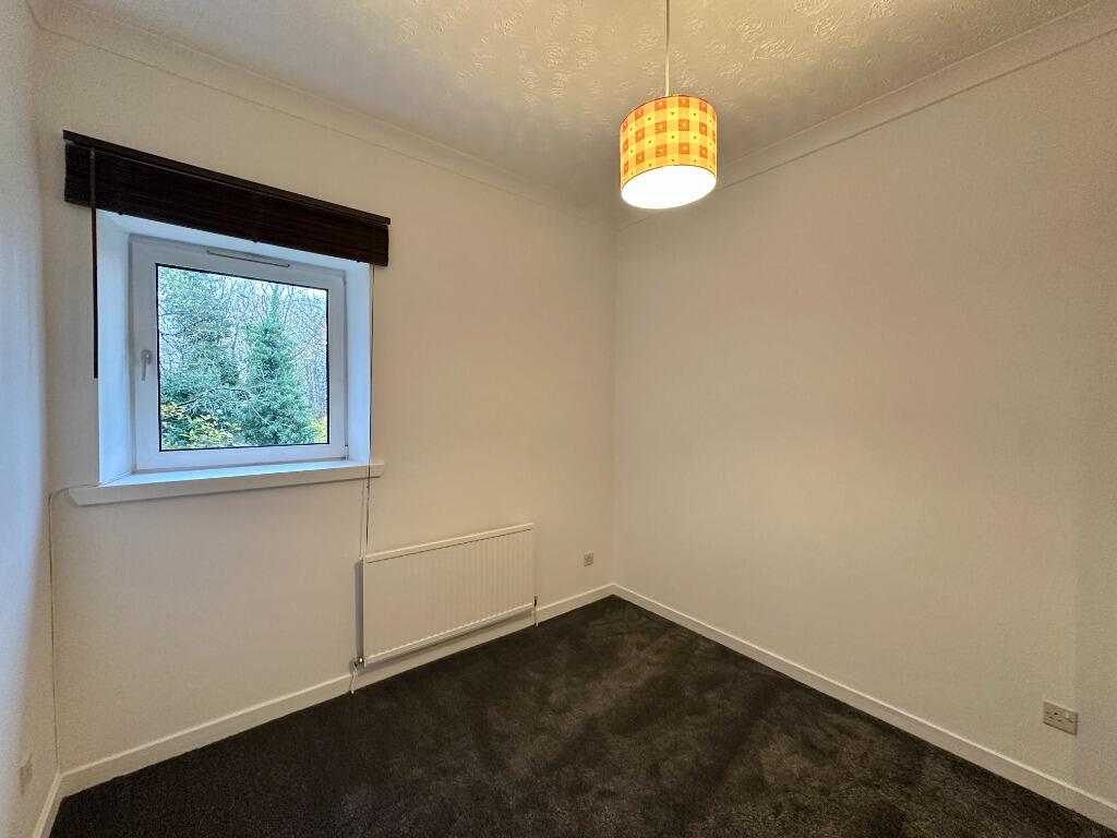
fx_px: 452
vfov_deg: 85.7
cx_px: 558
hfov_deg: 102.1
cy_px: 419
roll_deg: +0.1
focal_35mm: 14
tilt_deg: -1.0
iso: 400
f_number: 2.2
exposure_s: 1/50
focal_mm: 2.22
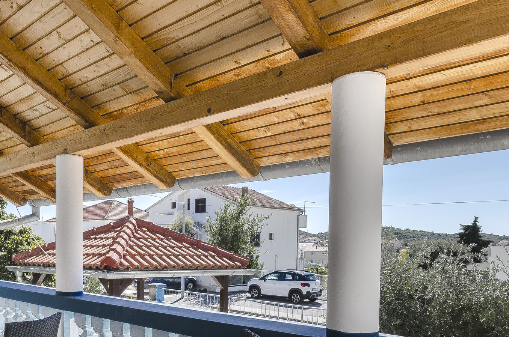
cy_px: 266
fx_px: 437
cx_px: 177
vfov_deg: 40.6
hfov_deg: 59.2
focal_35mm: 31
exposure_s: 1/500
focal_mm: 10
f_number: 8
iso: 100
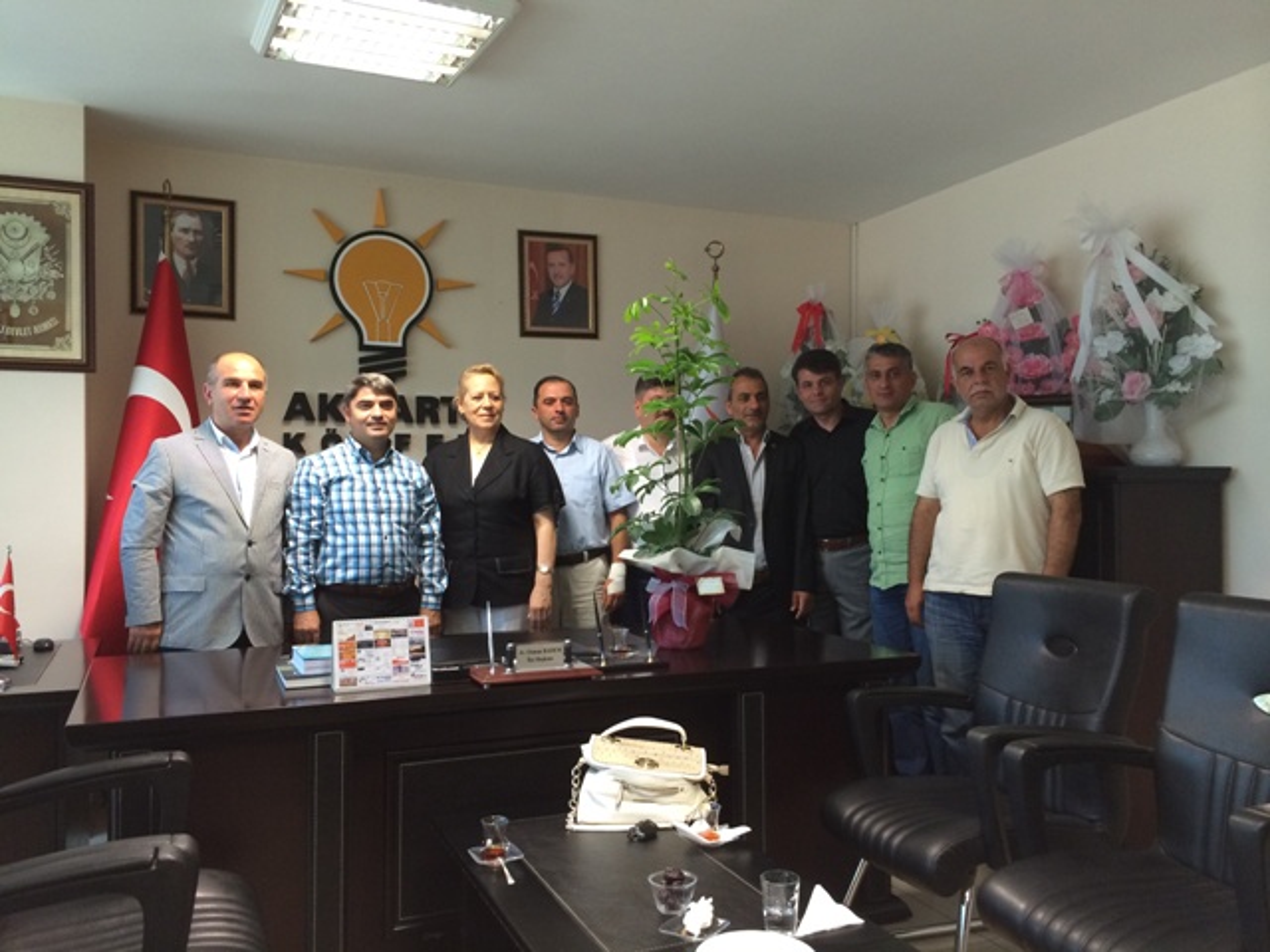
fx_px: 1101
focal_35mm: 30
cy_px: 476
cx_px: 635
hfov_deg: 60.0
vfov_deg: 46.8
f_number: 2.2
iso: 125
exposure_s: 1/30
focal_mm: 4.12
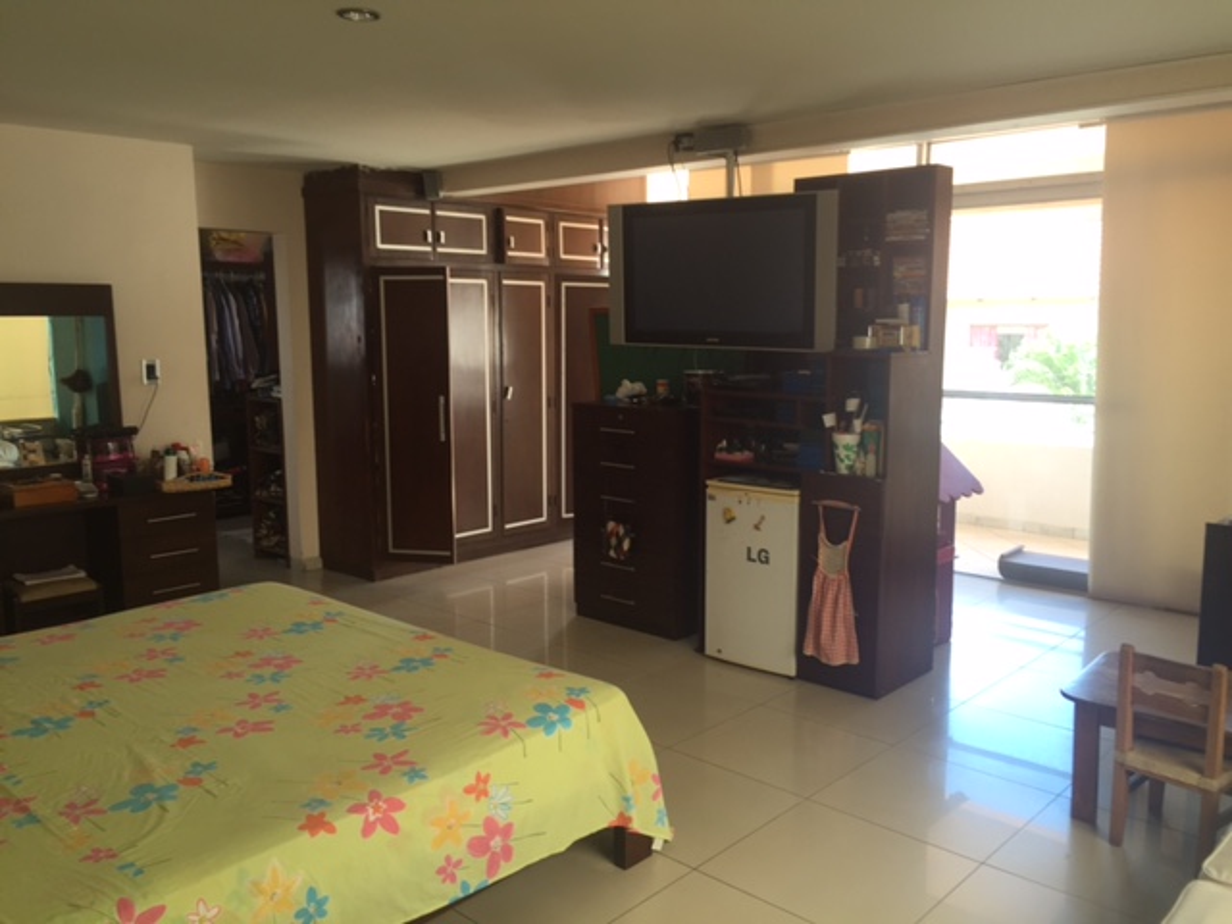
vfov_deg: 48.2
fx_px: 1032
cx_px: 616
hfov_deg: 61.7
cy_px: 462
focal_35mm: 29
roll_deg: -0.9
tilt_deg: -8.2
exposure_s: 1/50
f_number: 2.2
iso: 32
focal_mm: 4.15
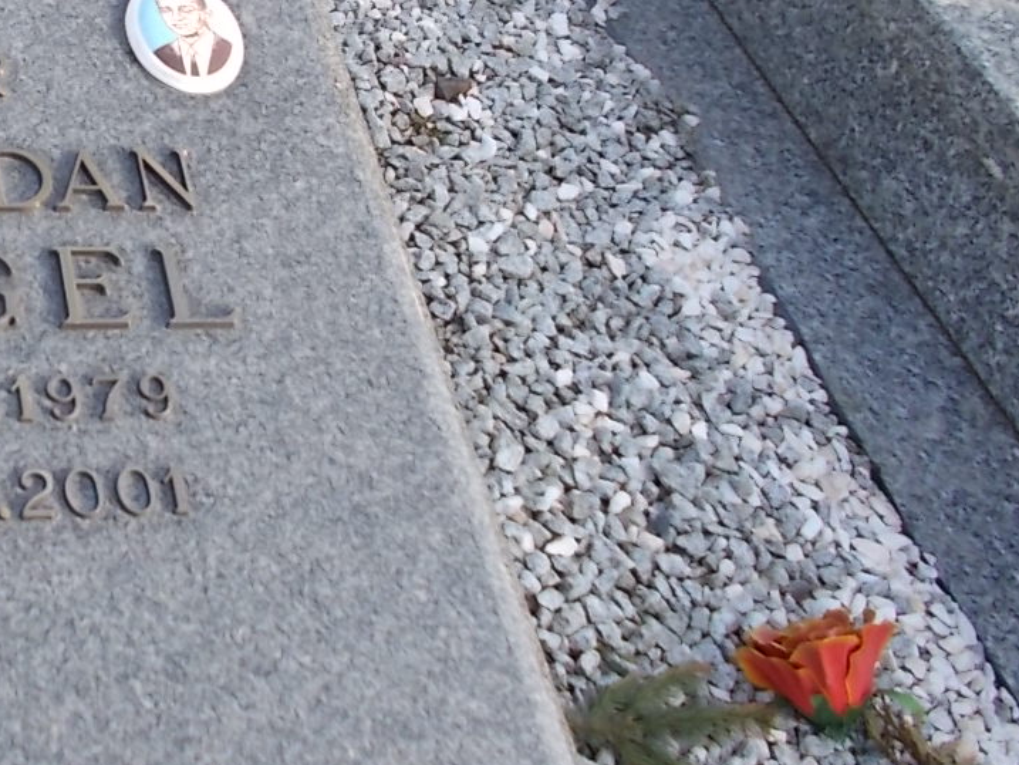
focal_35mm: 58
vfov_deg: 24.7
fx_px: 1708
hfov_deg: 30.9
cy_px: 125
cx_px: 6
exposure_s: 1/250
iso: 80
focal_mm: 4.6
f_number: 3.2
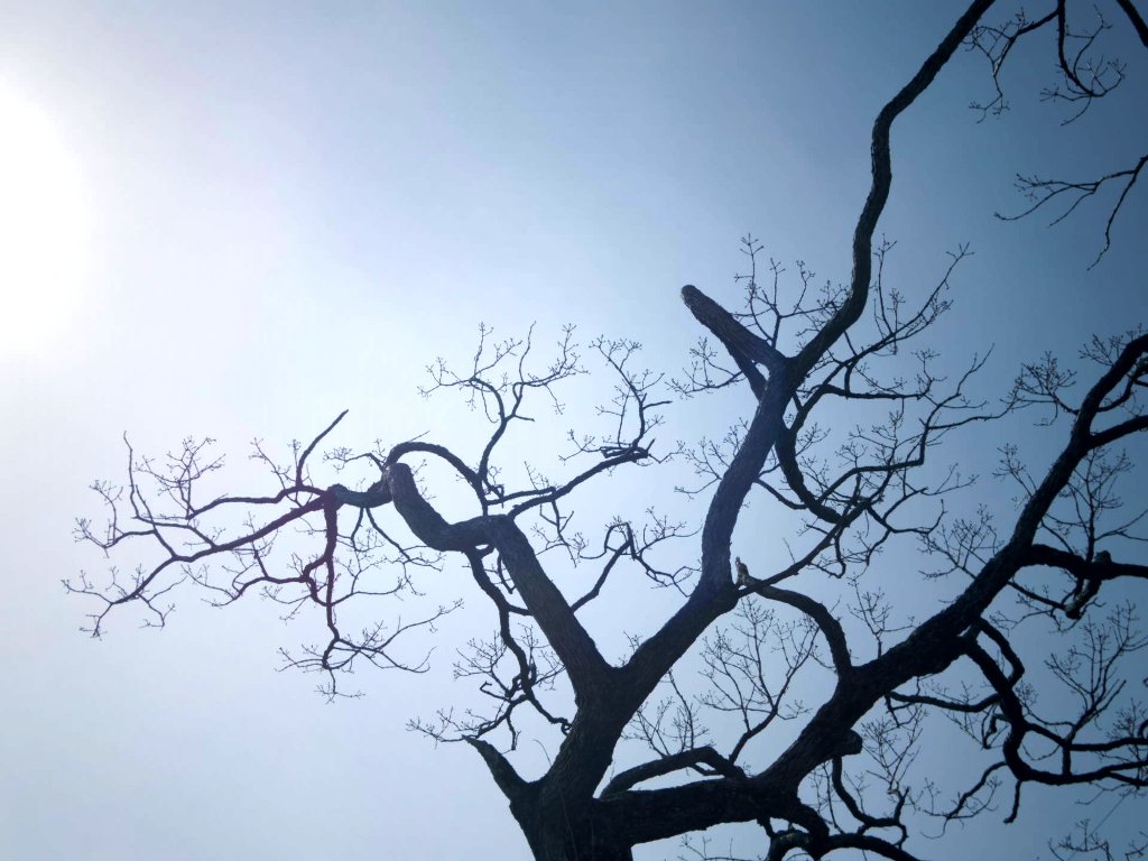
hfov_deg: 47.9
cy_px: 430
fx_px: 1293
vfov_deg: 36.8
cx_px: 574
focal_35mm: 39
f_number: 4
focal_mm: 8.5
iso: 100
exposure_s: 1/1000
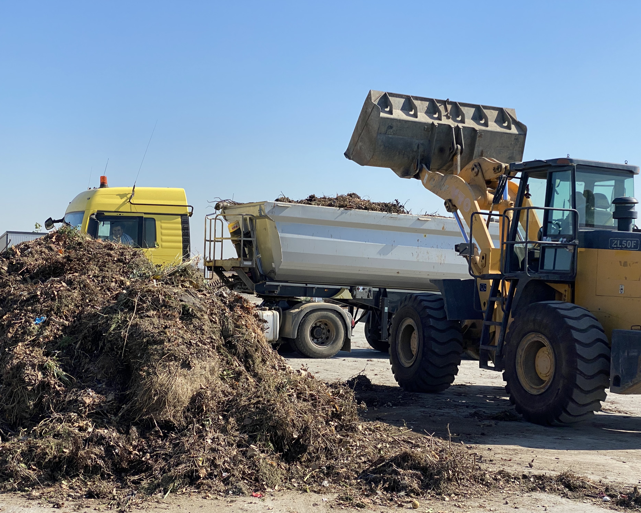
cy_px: 256
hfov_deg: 34.1
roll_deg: -1.9
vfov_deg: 27.6
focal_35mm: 55
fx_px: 1043
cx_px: 335
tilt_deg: -0.3
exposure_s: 1/1845
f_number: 2
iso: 20
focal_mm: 6
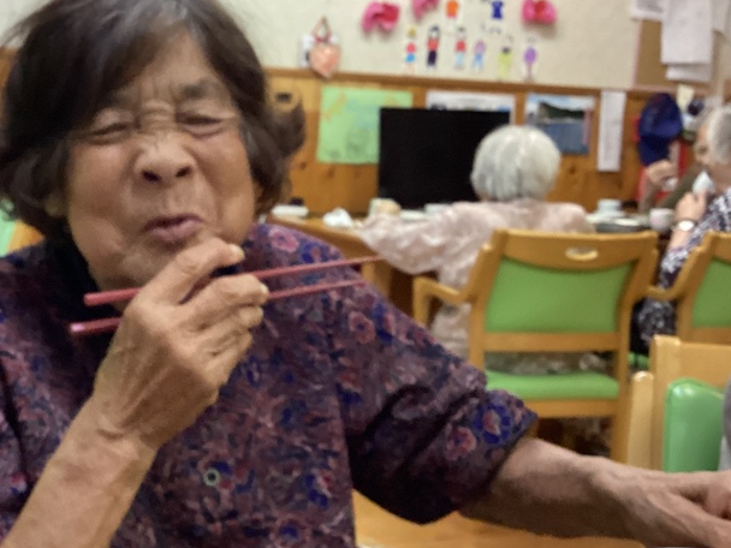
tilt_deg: -11.2
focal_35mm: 51
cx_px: 184
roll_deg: -1.7
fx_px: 1077
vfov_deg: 28.5
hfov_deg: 36.6
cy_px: 336
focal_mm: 3.3
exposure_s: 1/60
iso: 320
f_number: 2.4
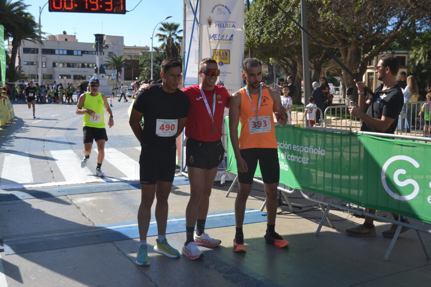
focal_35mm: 39
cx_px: 216
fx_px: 467
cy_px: 144
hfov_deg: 49.5
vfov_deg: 34.2
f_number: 5.6
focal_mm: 26
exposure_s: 1/1250
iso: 400
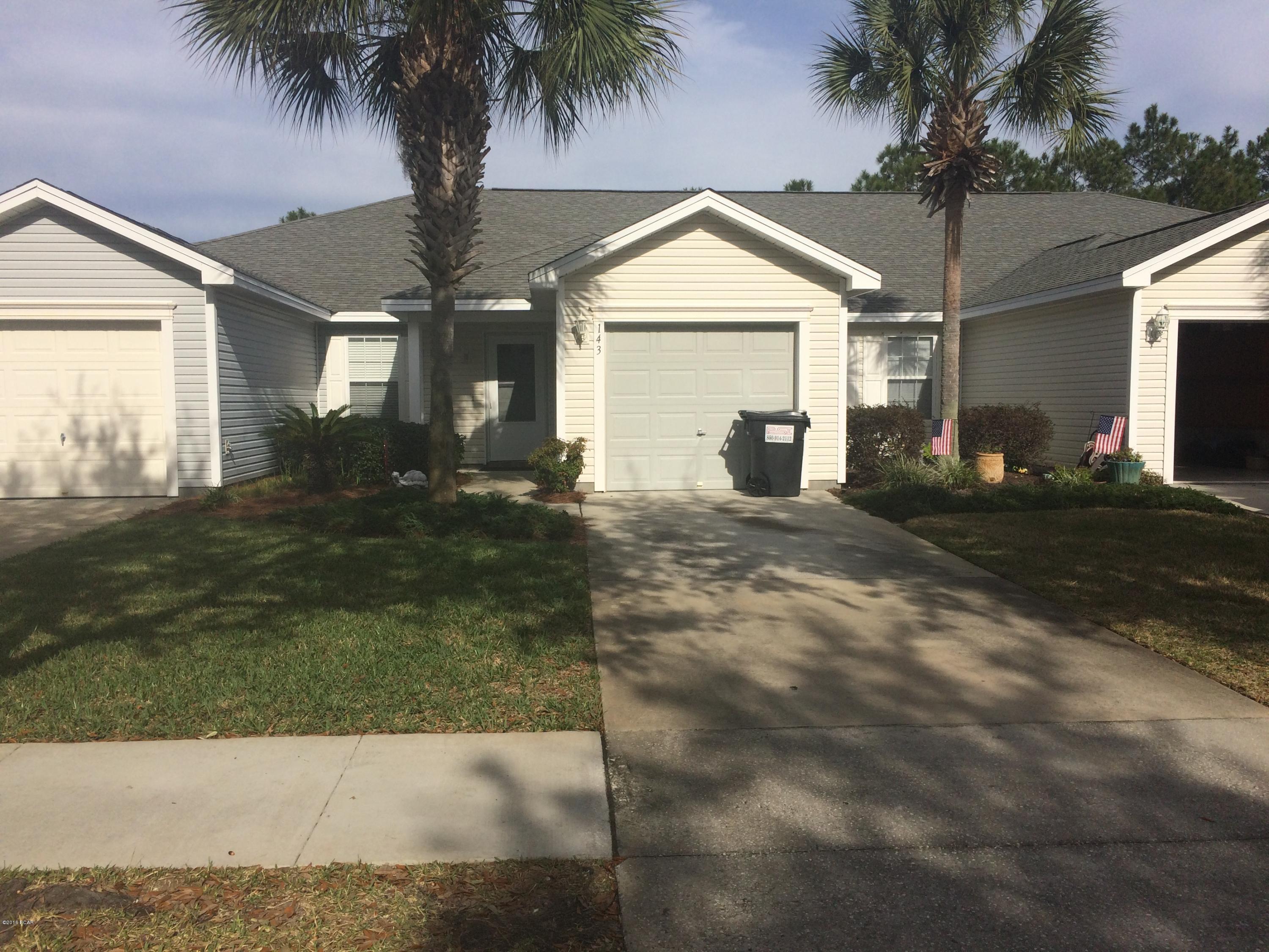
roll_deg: +0.9
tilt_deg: -5.0
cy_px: 476
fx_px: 1063
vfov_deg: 48.2
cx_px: 634
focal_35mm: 29
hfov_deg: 61.7
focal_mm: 4.15
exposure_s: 1/4115
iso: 32
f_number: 2.2
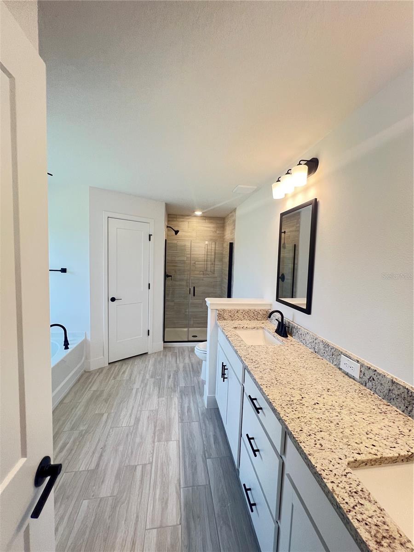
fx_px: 207
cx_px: 207
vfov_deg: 106.2
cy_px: 276
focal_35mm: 13
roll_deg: -2.2
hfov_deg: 89.9
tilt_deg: -4.5
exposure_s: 1/120
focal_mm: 1.57
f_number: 1.8
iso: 160
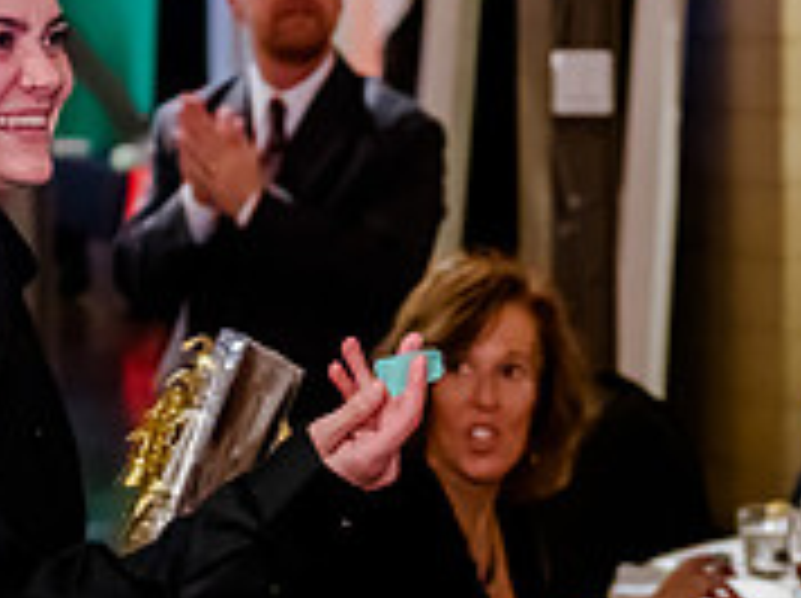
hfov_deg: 13.4
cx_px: 446
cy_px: 227
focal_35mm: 148
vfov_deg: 10.0
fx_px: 3420
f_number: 2.8
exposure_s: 1/160
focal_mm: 45
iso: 5000
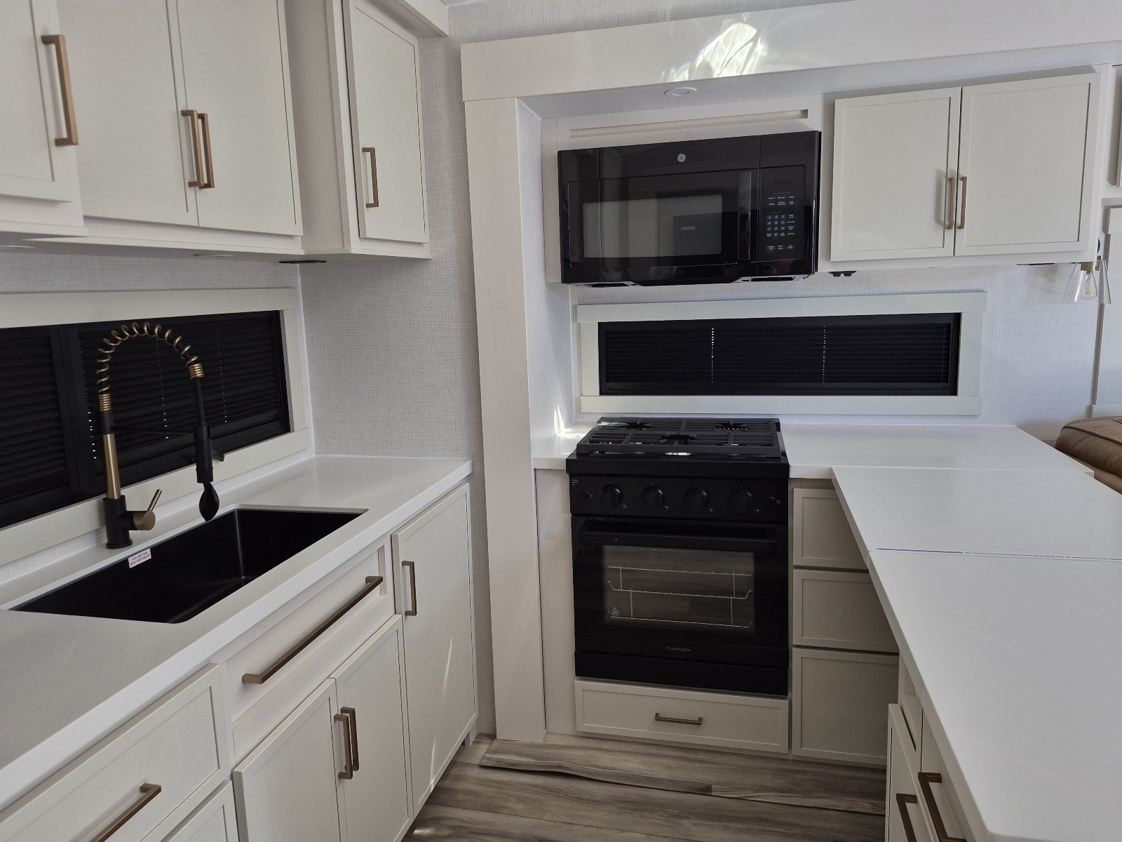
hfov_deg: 73.9
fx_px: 745
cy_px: 421
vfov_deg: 58.9
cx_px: 561
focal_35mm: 23
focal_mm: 5.4
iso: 250
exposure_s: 1/120
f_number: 1.8
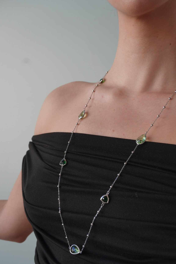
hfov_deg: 29.5
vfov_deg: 43.1
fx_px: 334
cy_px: 138
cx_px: 91
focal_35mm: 46
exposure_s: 1/40
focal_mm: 29
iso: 80
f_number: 8
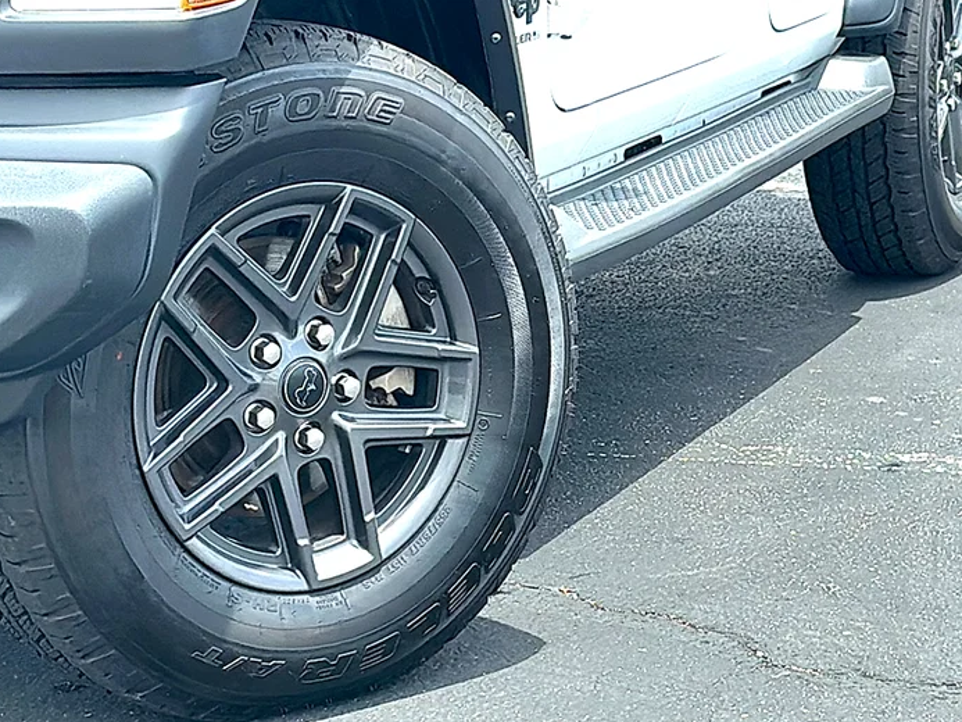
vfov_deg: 14.7
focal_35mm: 101
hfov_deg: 19.4
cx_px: 478
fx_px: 2807
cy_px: 362
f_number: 1.78
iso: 100
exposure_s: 1/1996
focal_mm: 6.86
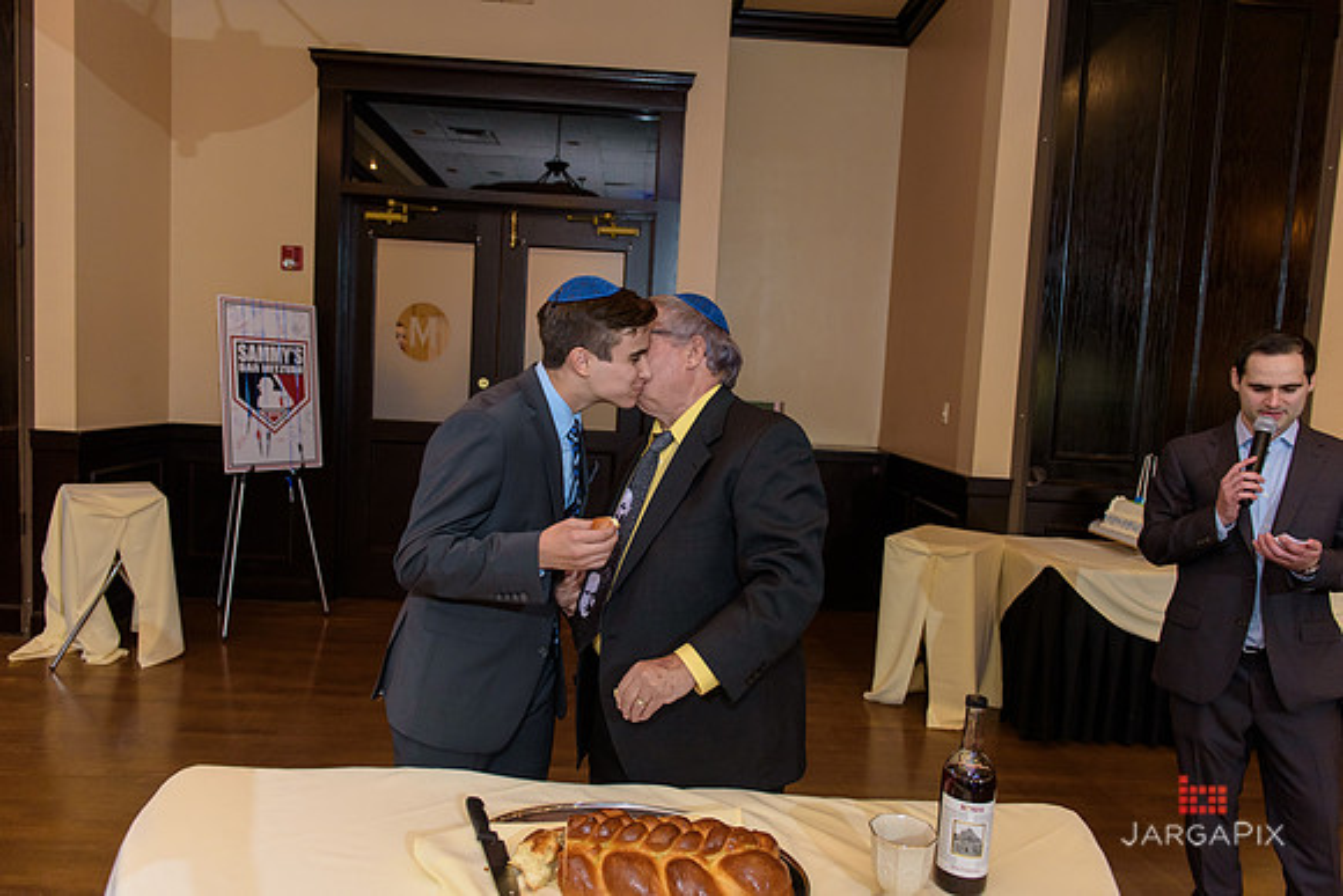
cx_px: 672
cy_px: 448
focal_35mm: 24
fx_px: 896
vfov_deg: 53.2
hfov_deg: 73.7
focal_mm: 24
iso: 1600
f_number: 3.2
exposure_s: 1/125
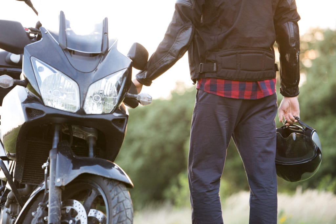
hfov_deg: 13.2
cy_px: 112
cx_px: 168
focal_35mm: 155
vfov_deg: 8.9
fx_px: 1447
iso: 800
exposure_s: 1/320
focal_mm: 155
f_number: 4
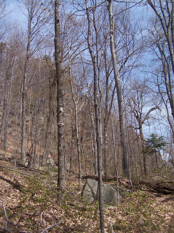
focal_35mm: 38
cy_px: 116
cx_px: 87
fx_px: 255
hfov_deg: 37.7
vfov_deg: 49.0
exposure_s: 1/1000
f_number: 2.8
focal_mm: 6.3
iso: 80
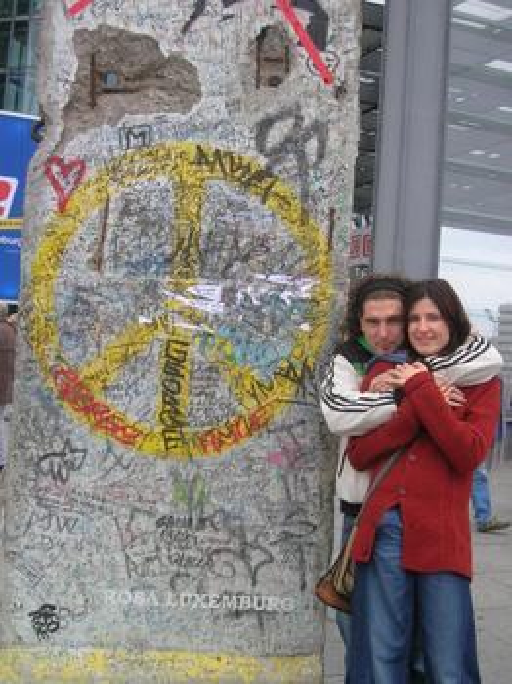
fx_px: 829
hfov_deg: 34.3
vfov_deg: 44.8
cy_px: 342
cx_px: 256
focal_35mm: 42
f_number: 3.1
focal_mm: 7
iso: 50
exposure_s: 1/60
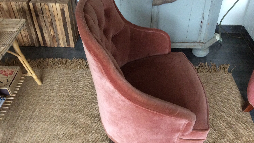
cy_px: 72
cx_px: 127
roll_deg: +1.0
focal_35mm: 35
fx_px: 236
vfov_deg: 33.7
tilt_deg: -40.3
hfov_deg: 56.6
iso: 250
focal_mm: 3.3
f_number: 2.4
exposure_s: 1/25
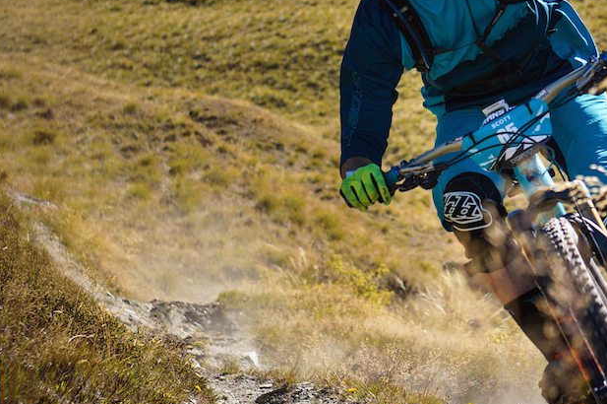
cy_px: 155
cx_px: 390
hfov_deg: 15.0
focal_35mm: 137
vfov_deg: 10.0
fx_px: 2305
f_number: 4.5
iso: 250
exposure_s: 1/2000
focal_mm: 55
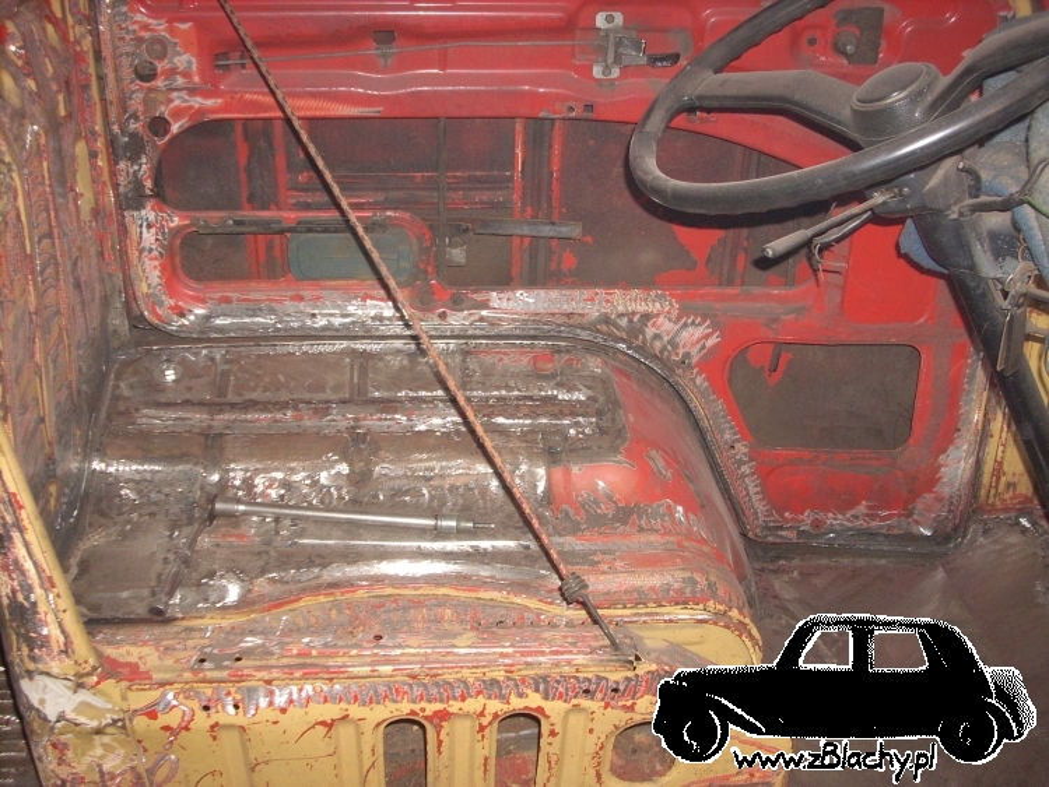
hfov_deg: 50.1
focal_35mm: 37
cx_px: 524
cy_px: 394
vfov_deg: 38.7
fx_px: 1122
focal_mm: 6.2
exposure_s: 1/60
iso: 200
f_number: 2.8
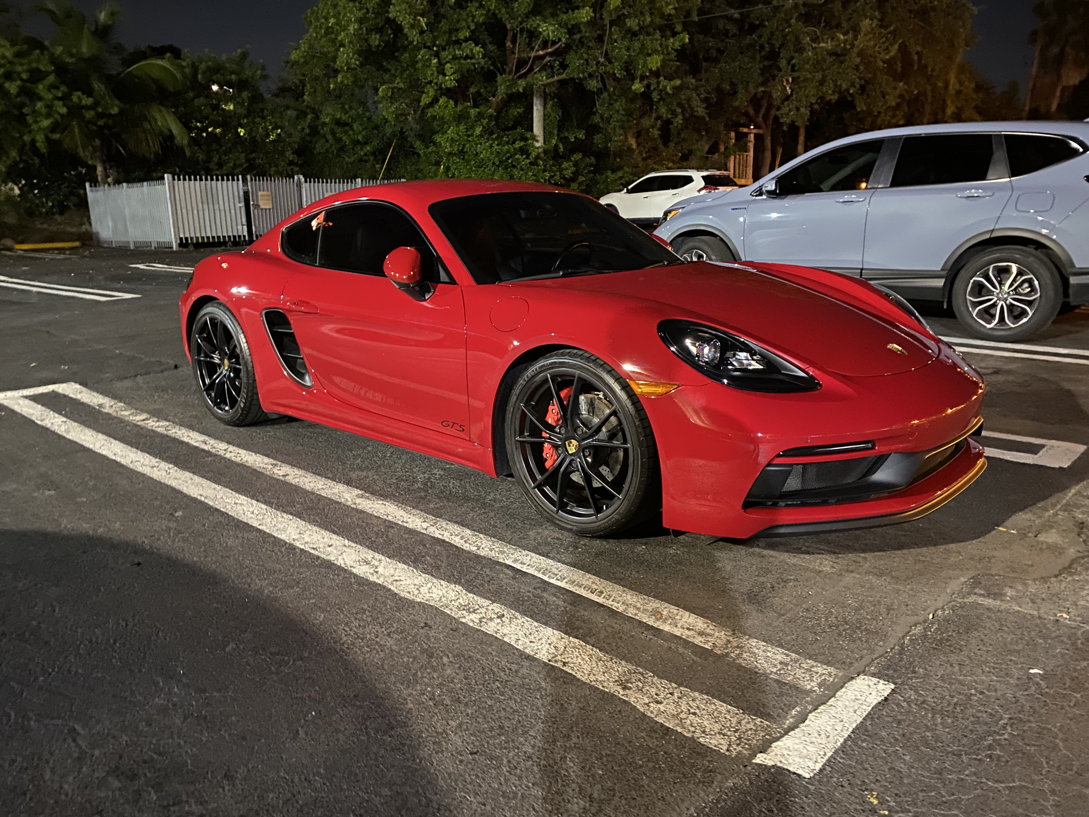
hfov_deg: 67.3
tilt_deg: -12.5
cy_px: 408
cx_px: 544
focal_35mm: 26
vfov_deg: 53.1
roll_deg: +1.2
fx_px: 818
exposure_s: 1/8
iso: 500
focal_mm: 4.25
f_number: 1.8
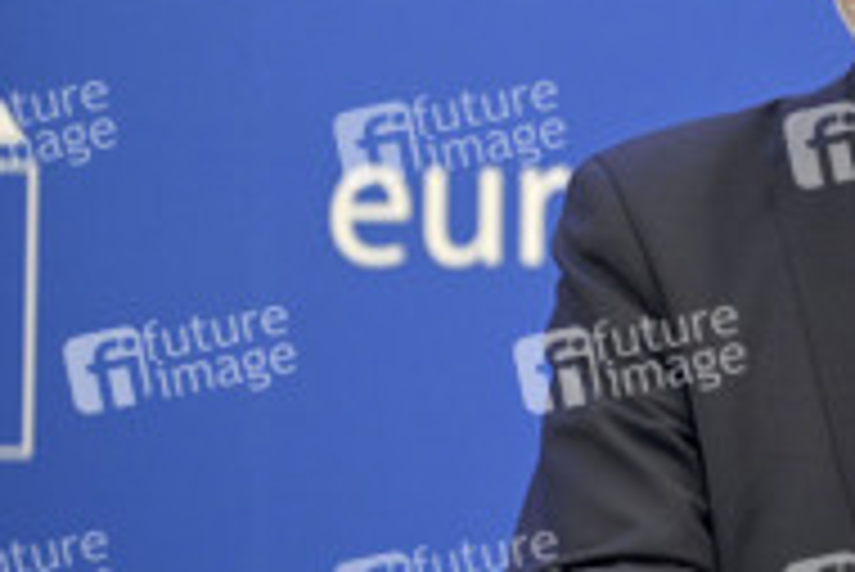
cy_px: 248
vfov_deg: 4.7
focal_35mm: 296
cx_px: 961
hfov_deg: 6.9
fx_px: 7035
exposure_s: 1/250
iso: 800
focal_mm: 125
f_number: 2.8
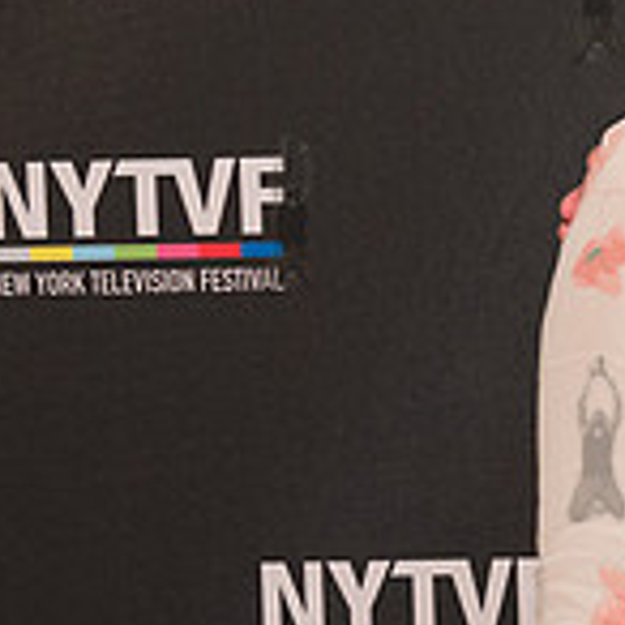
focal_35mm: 154
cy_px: 133
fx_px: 3146
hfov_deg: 10.7
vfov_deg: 11.3
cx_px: 1113
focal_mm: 38
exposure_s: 1/500
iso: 2500
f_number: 4
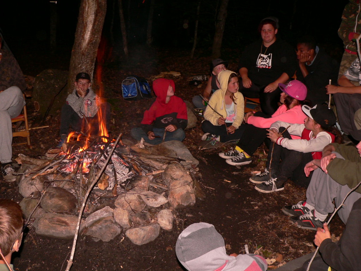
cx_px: 180
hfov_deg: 51.4
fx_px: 375
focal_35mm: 36
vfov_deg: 39.7
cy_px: 136
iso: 100
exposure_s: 1/60
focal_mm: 6
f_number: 2.8
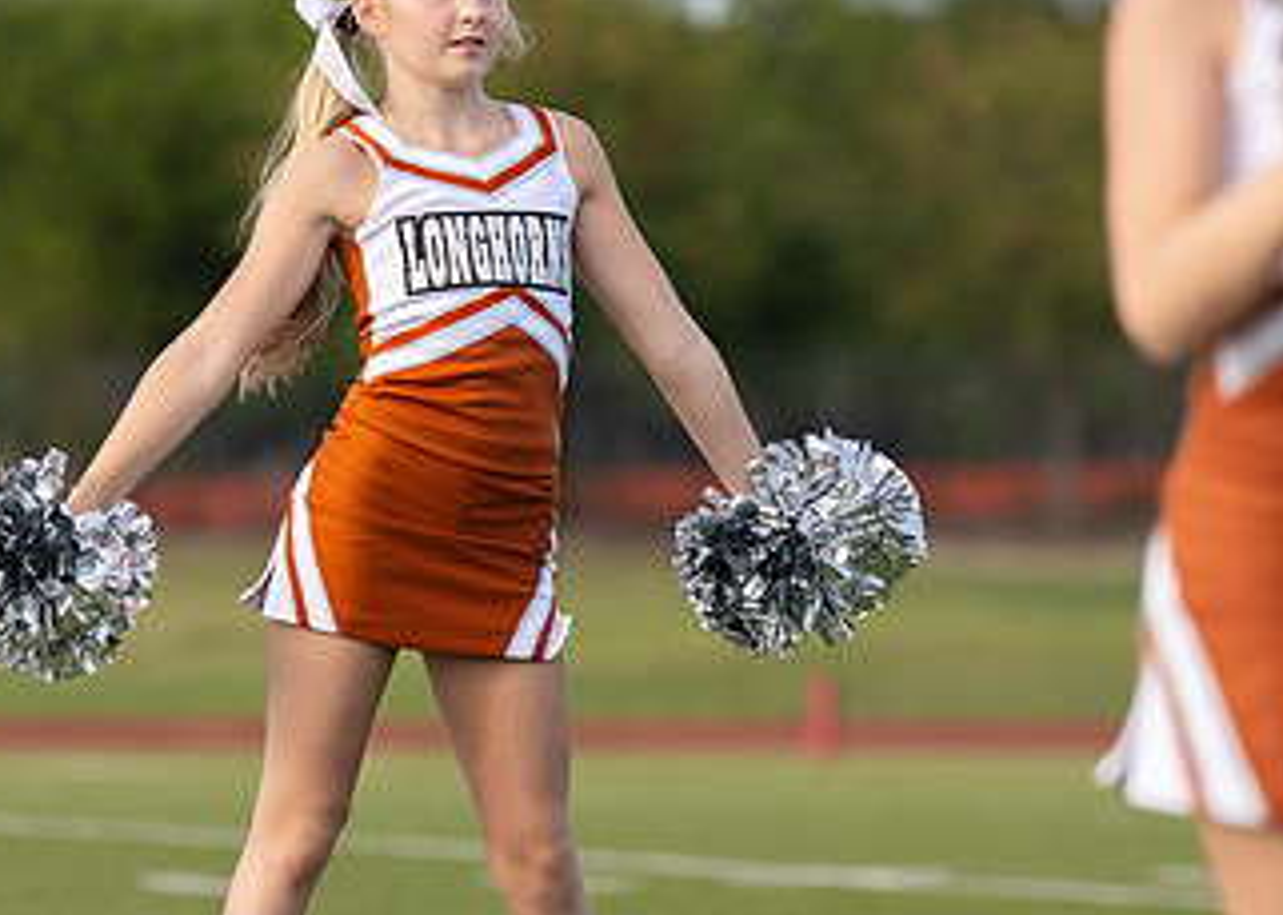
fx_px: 10781
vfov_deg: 4.9
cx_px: 568
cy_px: 397
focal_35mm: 296
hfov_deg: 6.8
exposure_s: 1/3200
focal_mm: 141
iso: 400
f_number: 2.8
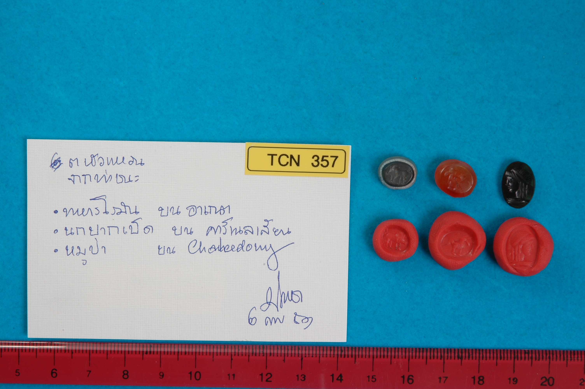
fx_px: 1705
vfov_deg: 13.0
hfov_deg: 19.5
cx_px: 292
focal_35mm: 105
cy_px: 194
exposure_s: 1/5
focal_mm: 70
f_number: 29
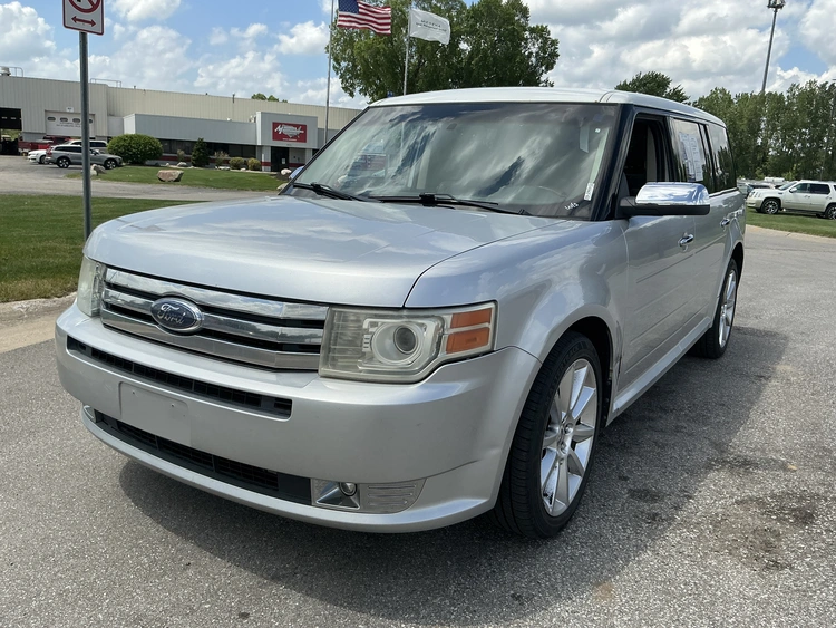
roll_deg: -2.8
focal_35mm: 28
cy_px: 314
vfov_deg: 49.8
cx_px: 418
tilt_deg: -11.6
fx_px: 676
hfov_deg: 63.4
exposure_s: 1/1984
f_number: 1.8
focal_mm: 3
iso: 25
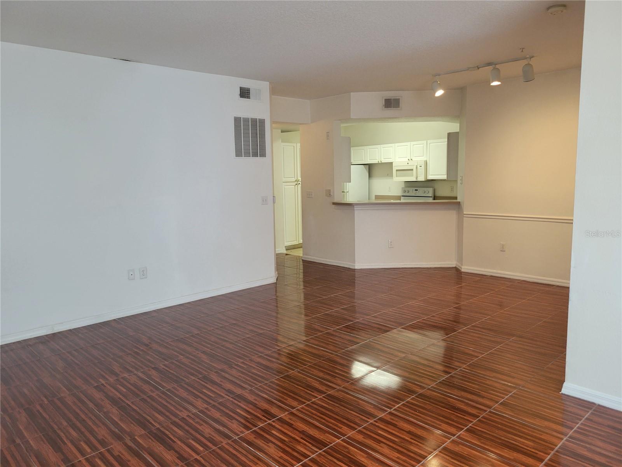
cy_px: 234
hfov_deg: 67.3
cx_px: 311
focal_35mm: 26
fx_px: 467
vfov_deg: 53.1
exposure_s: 1/60
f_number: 1.8
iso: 200
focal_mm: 5.4
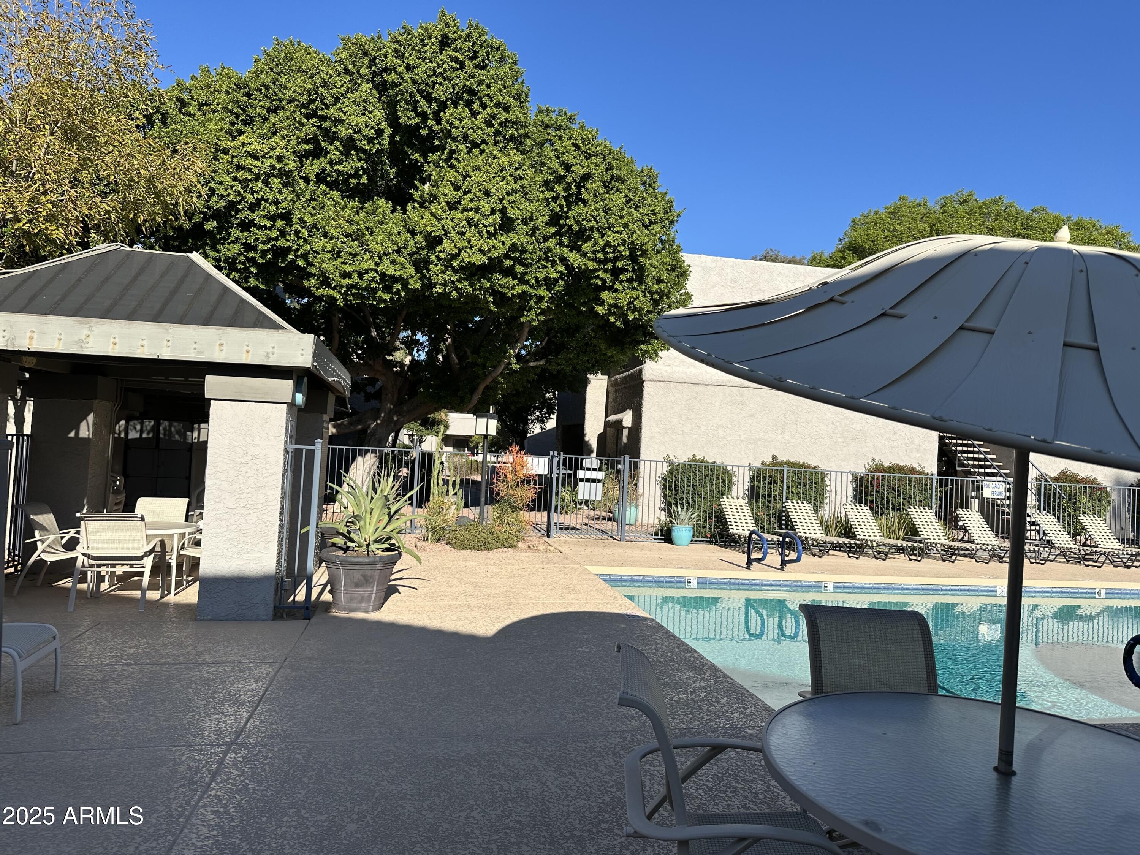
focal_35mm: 24
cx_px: 570
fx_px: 790
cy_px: 428
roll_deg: -2.8
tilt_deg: +2.6
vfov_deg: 56.8
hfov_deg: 71.6
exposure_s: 1/4348
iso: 80
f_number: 1.78
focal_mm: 6.86
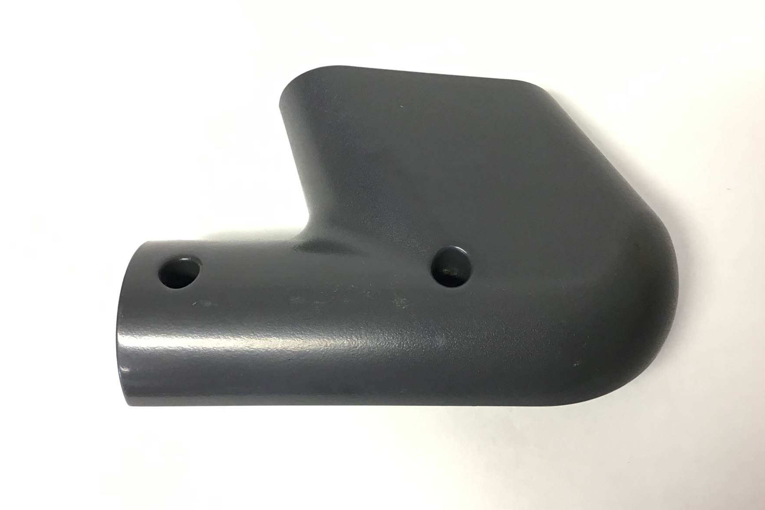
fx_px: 701
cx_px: 383
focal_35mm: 33
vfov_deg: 40.0
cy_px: 267
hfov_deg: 57.2
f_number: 2.4
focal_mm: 3.3
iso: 80
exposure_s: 1/33
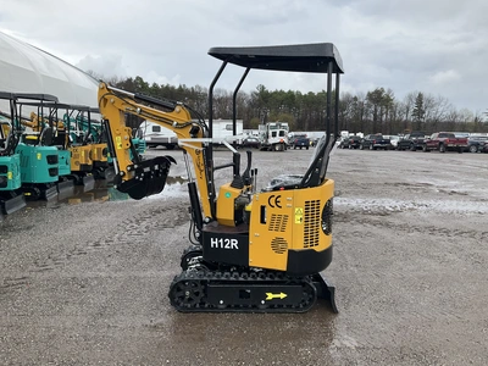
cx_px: 244
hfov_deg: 61.7
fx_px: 409
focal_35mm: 29
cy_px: 183
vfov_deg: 48.2
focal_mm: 3
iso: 25
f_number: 1.8
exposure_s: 1/1121
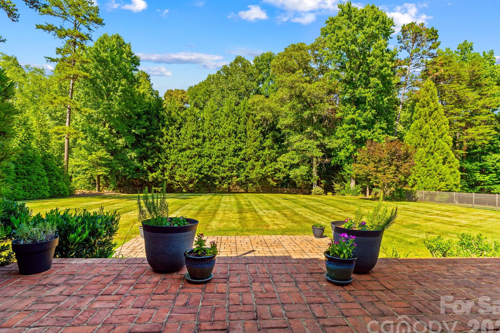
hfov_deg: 93.3
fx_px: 236
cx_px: 258
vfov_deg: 70.4
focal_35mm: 17
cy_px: 170
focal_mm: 16
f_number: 8
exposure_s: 1/60
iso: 100
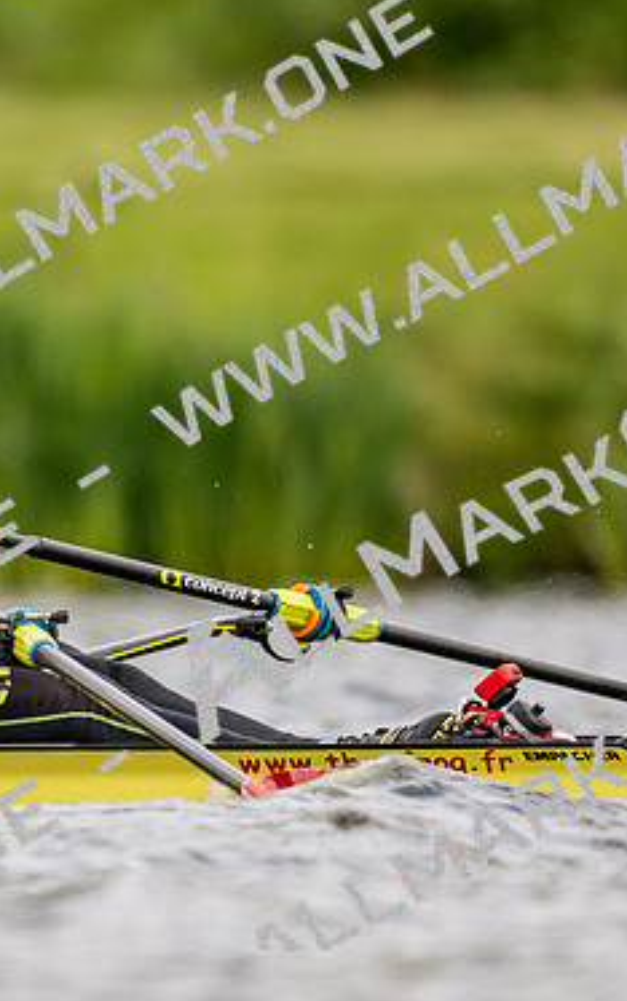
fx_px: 38903
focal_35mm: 1424
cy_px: 491
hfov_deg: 0.9
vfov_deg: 1.5
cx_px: -43
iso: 800
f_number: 4
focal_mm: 600
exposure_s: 1/2500
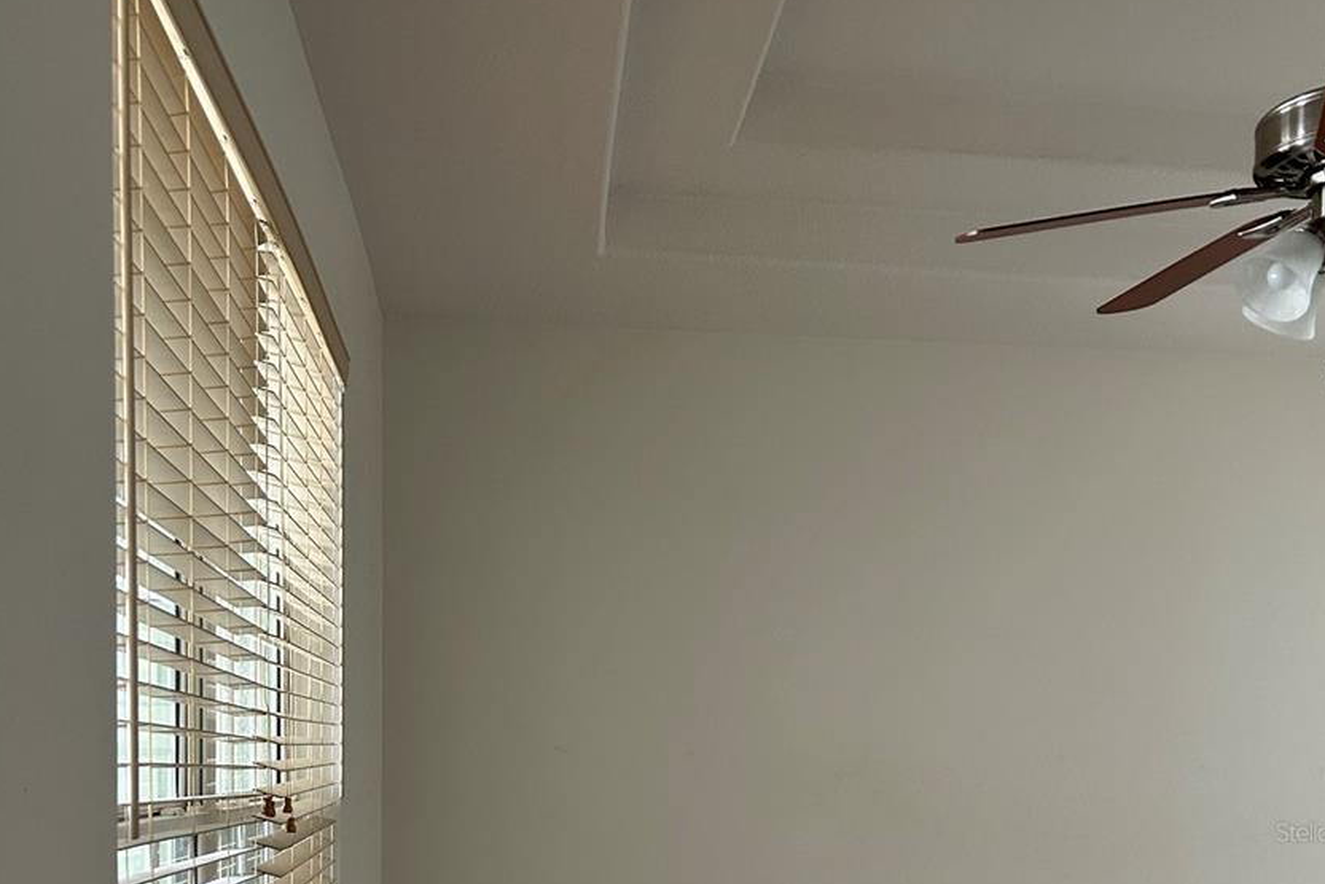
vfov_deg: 32.2
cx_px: 672
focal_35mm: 39
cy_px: 831
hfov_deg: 49.5
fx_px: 1436
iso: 125
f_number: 1.5
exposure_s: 1/63
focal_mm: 5.7
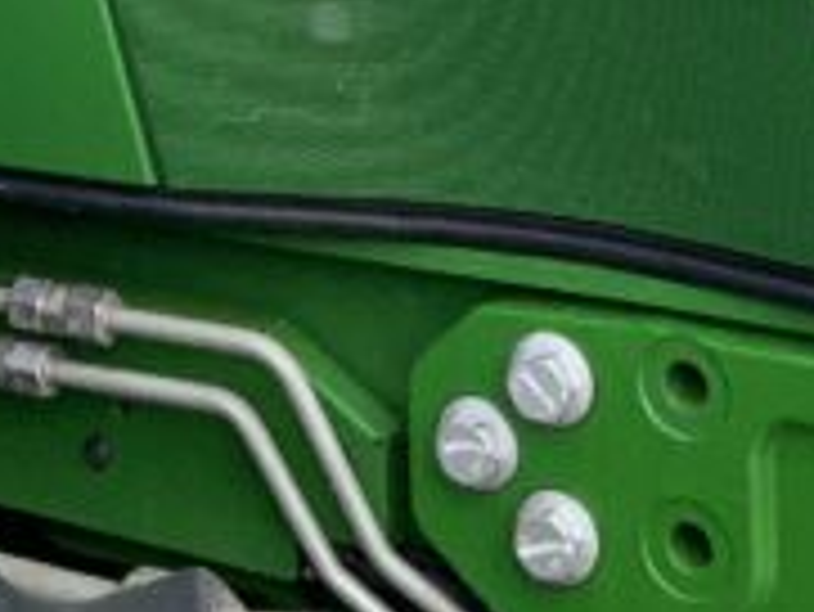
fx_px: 3859
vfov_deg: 8.3
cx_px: 265
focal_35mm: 164
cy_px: -873
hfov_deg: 12.0
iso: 16
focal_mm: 3
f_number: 1.8
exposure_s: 1/804
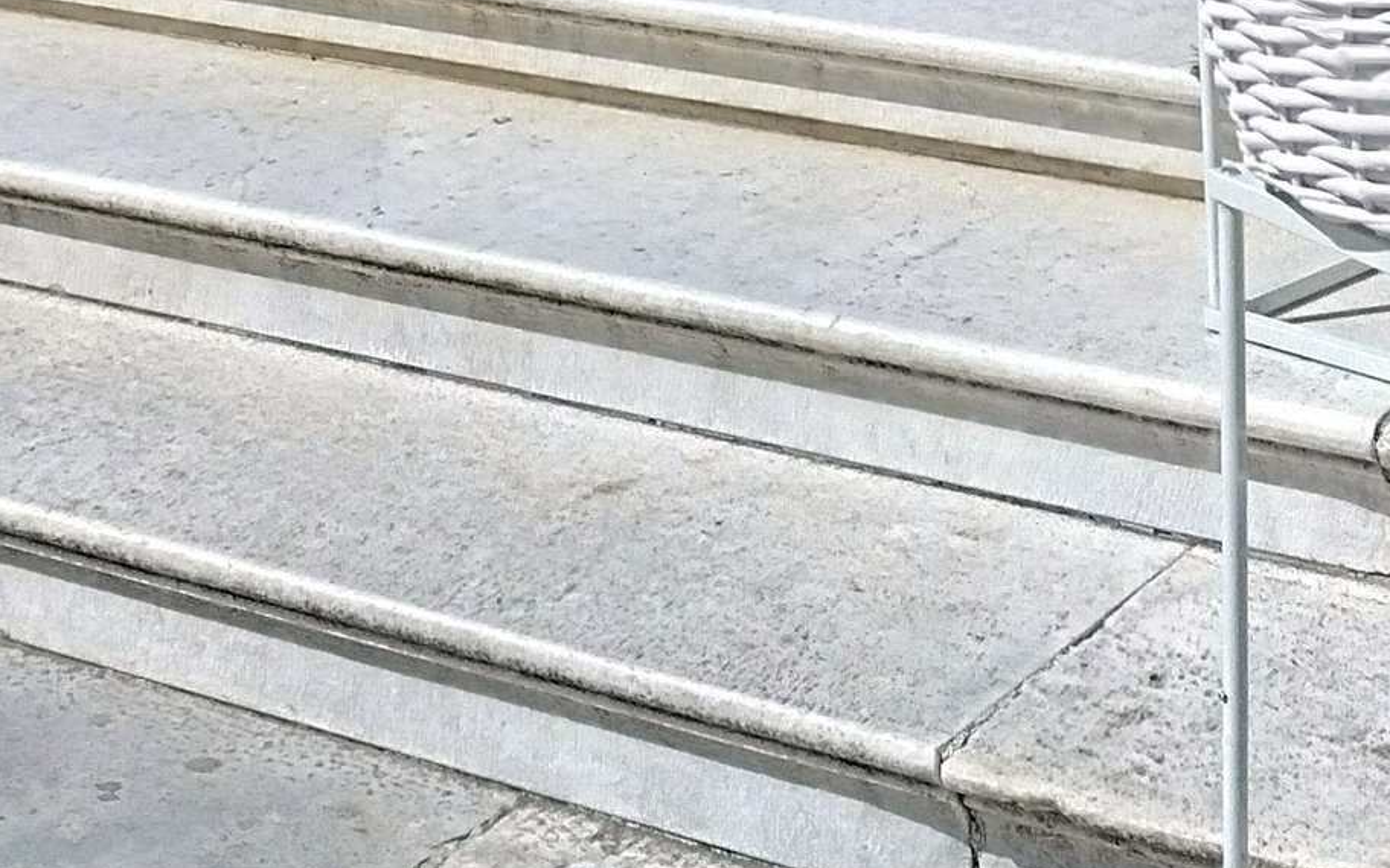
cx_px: 314
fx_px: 3826
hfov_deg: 20.4
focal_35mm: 101
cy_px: -726
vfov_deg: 11.9
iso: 100
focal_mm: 4.71
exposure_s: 1/823
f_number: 1.7
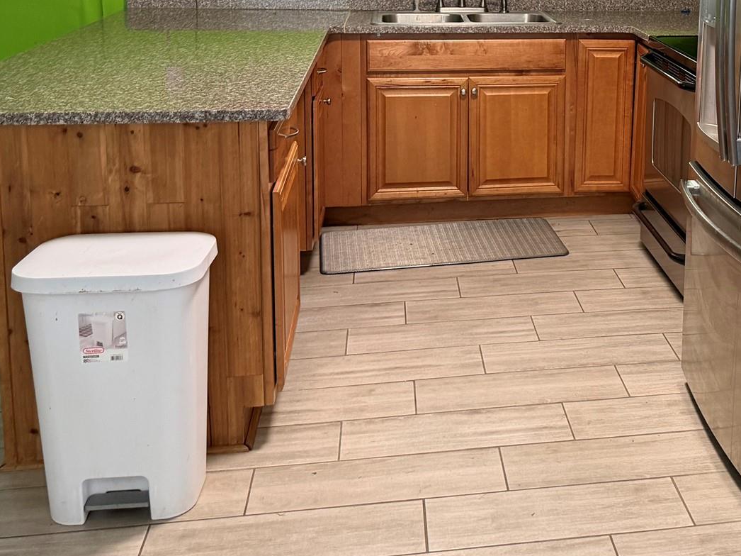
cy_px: 56
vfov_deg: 29.6
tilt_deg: -8.8
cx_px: 601
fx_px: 1006
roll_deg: -0.2
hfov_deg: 38.8
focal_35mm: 47
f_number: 1.78
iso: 400
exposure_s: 1/60
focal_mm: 6.76
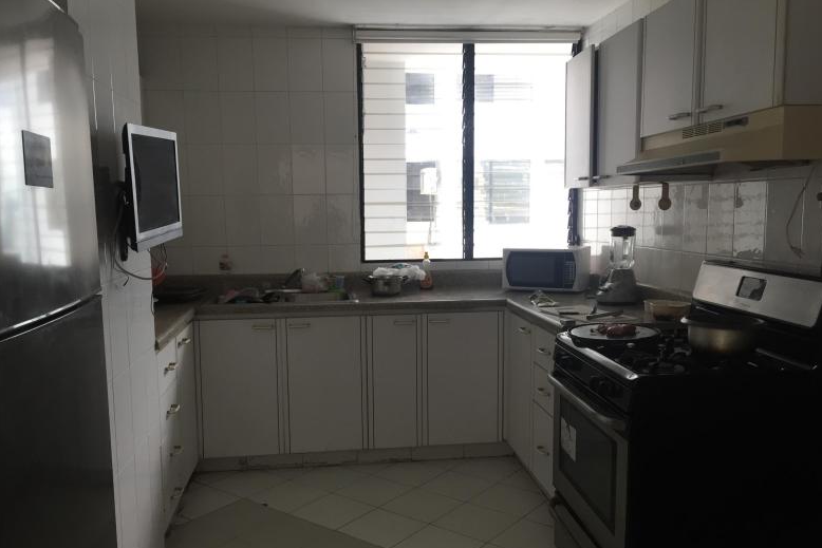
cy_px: 298
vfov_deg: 42.3
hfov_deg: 60.3
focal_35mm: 31
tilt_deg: -8.7
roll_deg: -0.2
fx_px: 708
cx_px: 404
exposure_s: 1/40
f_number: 2.2
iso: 32
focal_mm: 4.15
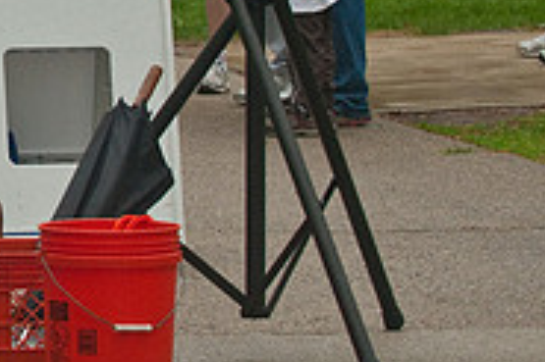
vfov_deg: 4.2
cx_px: -250
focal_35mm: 329
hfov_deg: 6.2
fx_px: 4976
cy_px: 4
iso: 1600
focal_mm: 70
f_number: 6.3
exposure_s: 1/400
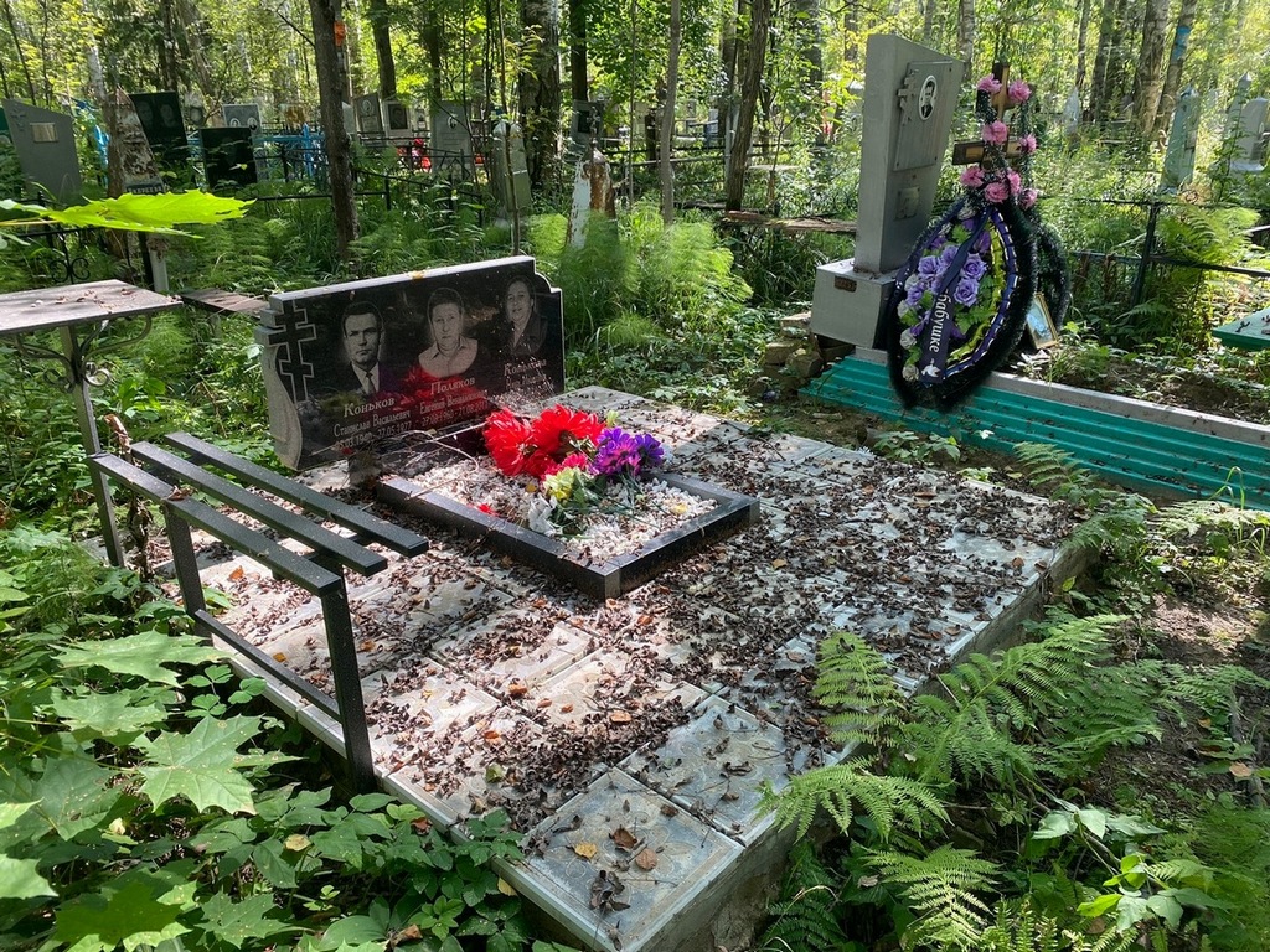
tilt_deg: -20.3
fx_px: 954
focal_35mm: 26
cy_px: 476
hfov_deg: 67.3
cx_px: 635
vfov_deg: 53.1
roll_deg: +0.1
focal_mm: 4.25
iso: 40
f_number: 1.8
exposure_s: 1/122
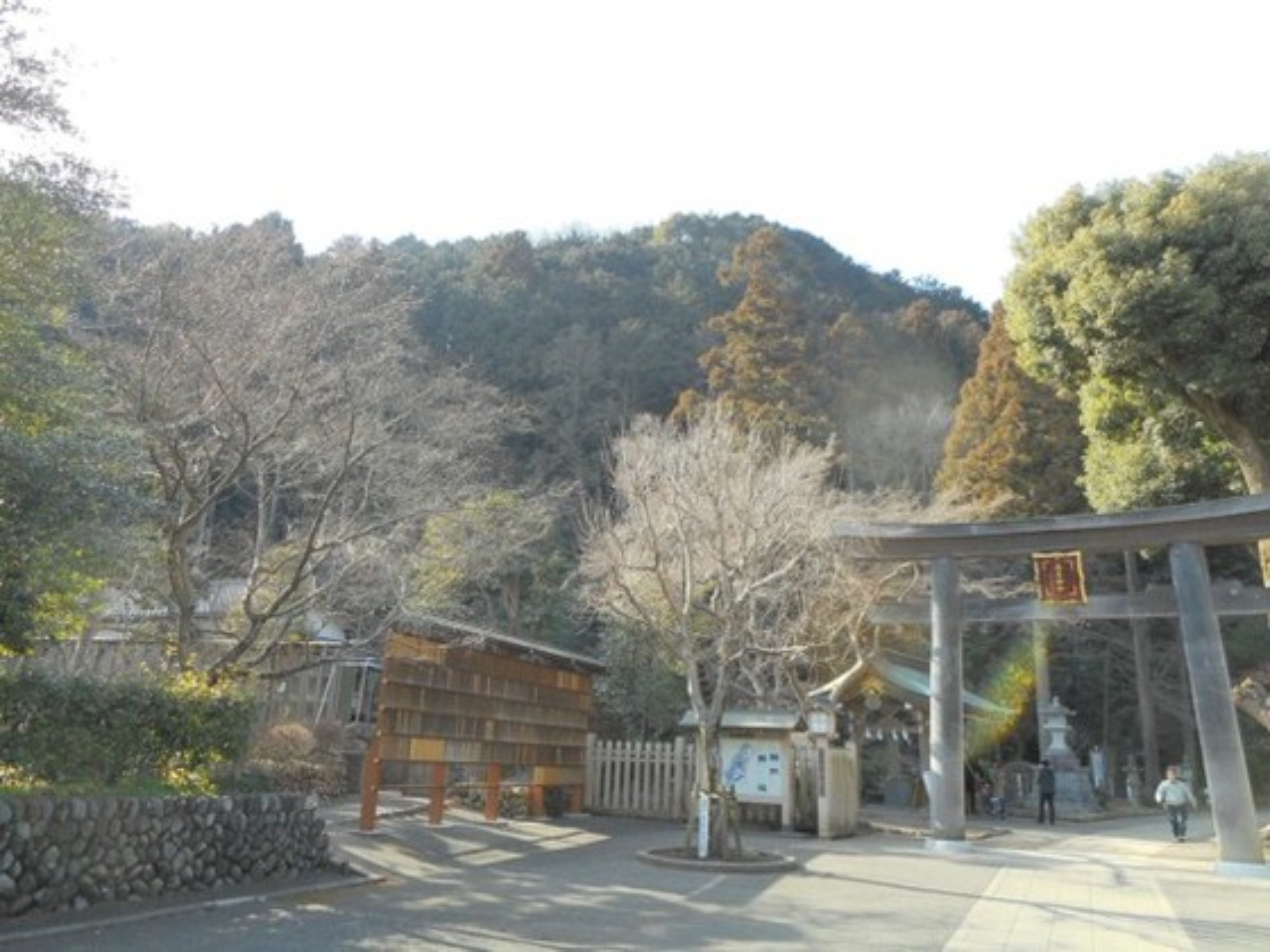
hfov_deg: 69.4
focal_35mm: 25
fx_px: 917
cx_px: 635
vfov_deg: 54.9
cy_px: 476
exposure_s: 1/125
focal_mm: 4.5
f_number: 3.7
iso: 80
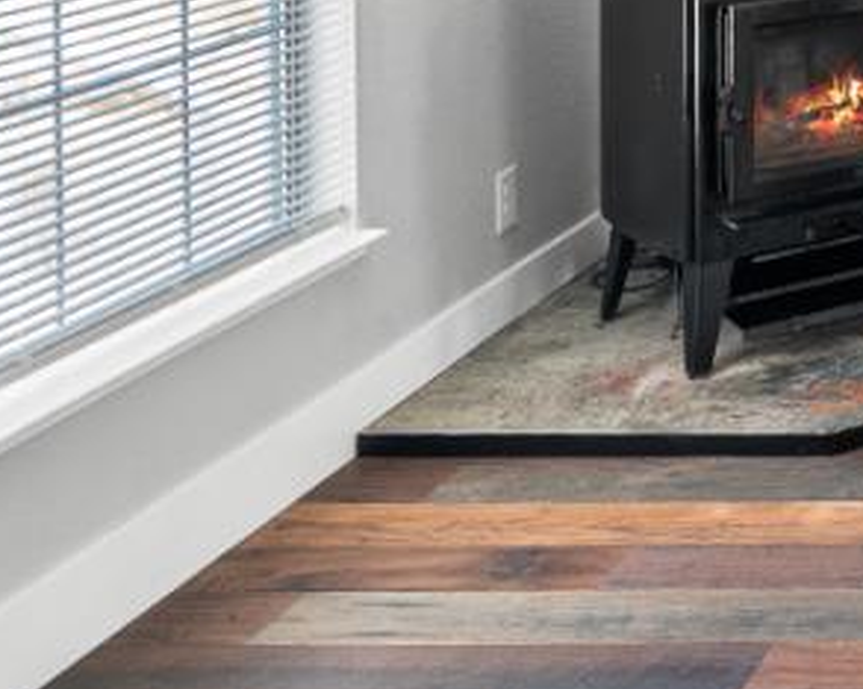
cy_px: -197
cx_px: 1417
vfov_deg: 18.5
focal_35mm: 77
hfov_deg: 20.1
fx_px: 1965
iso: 125
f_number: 4.5
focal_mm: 16
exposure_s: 1/13
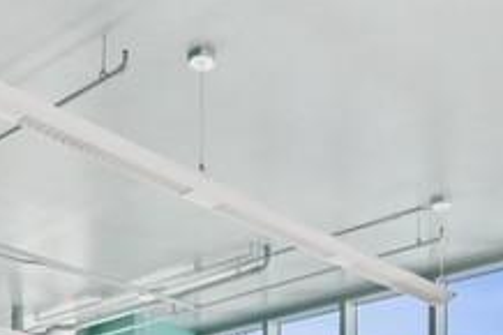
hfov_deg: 32.4
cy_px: 617
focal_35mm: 62
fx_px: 866
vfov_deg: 17.4
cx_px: 254
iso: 200
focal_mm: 10
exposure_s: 1/50
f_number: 5.6
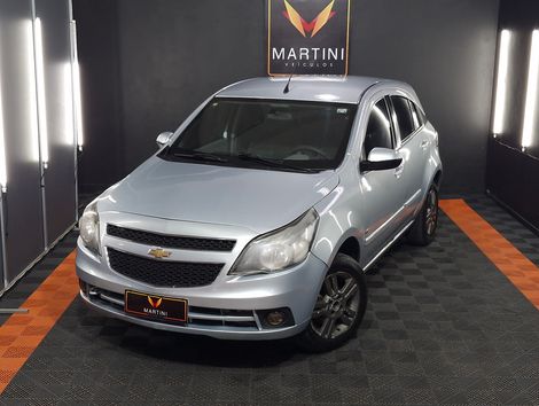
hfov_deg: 73.8
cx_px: 270
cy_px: 203
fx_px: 359
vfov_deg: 59.0
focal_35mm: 23
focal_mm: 5.54
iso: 160
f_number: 1.8
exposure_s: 1/60
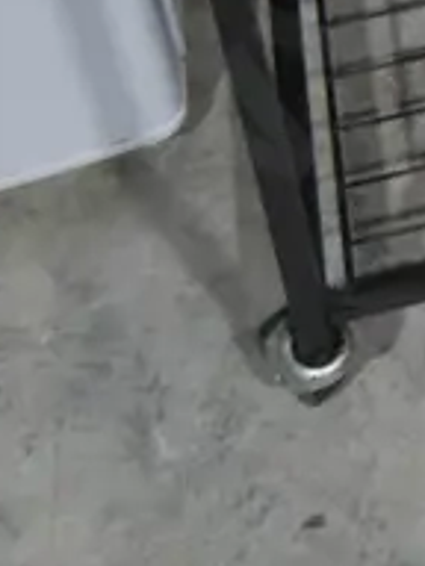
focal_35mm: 149
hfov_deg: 9.1
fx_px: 2439
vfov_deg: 11.1
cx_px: 947
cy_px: -796
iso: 200
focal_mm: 14
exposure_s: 1/80
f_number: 3.5
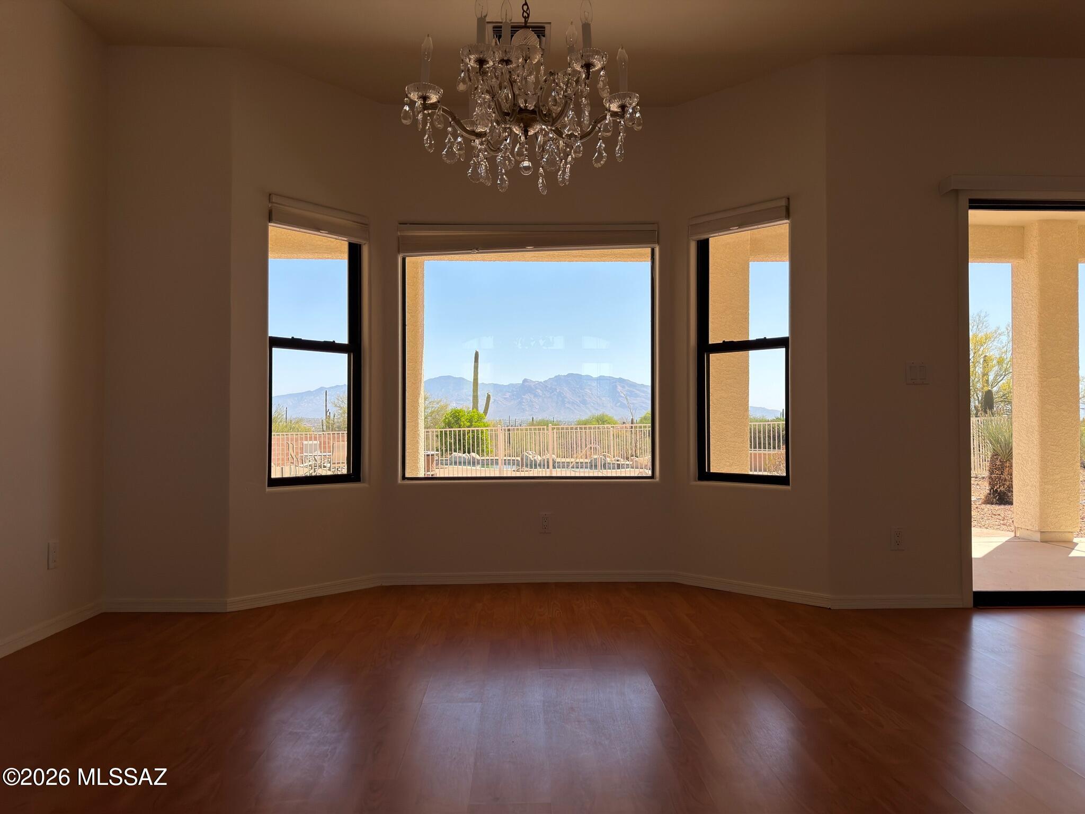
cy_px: 407
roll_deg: +0.0
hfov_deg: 71.6
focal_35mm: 24
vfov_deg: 56.8
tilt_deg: +1.0
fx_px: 752
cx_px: 542
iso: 64
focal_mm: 6.76
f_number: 1.78
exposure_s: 1/3311
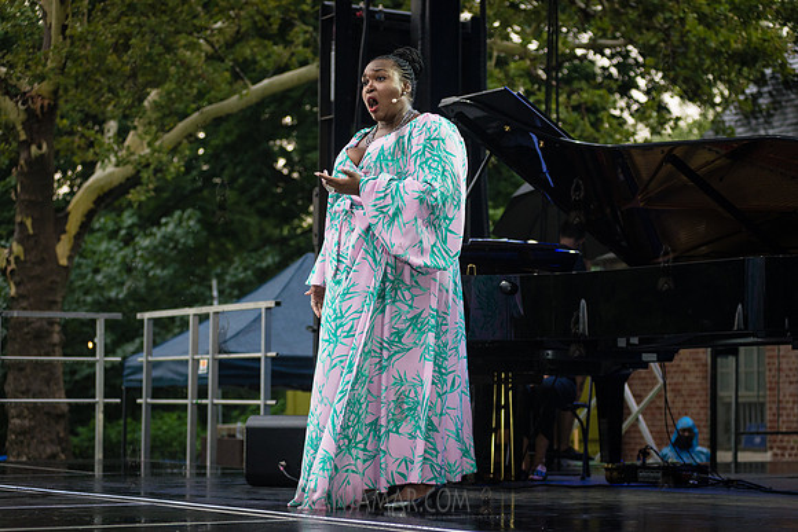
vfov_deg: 17.1
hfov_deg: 25.4
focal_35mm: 80
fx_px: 1774
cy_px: 266
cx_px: 399
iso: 1600
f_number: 4
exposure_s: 1/640
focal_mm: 80
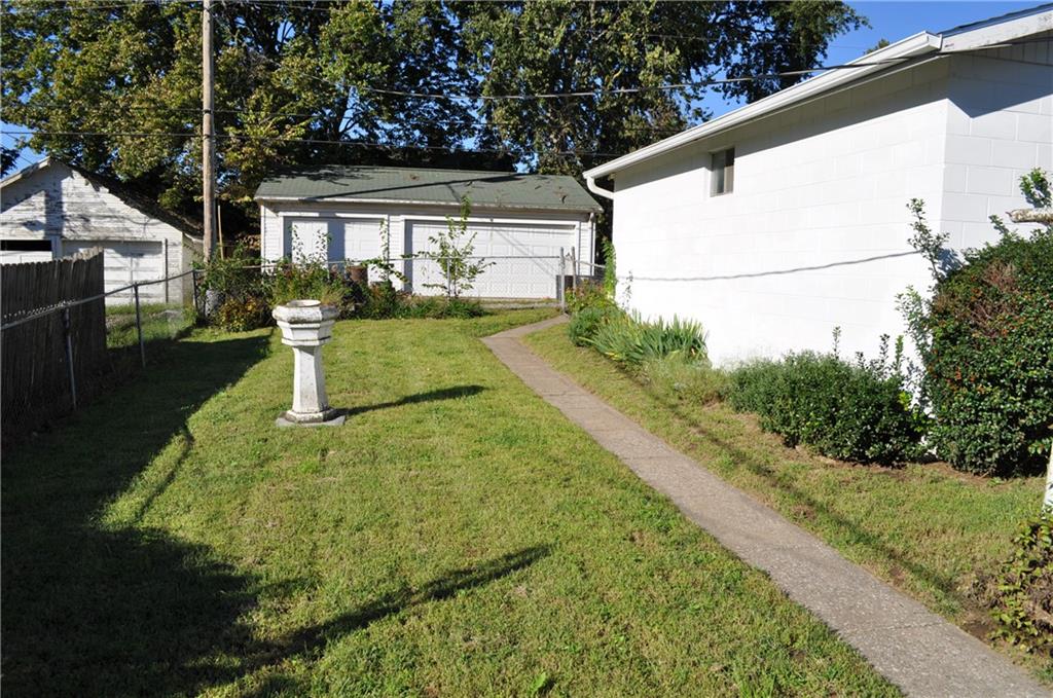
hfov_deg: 67.5
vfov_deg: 47.8
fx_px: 788
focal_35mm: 27
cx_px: 526
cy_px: 349
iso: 200
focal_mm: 18
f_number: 10
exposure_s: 1/400
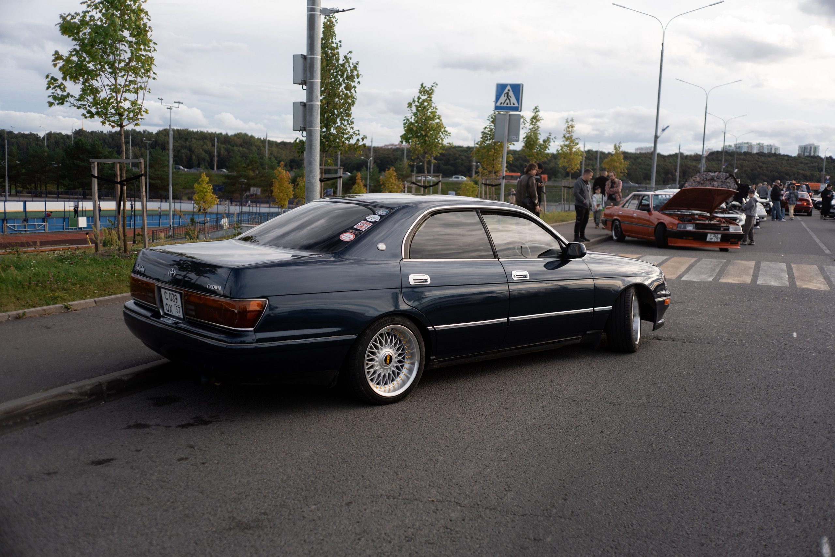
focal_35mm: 35
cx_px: 418
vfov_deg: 37.9
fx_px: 812
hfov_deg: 54.4
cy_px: 278
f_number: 2.2
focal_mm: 35
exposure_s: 1/1250
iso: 100
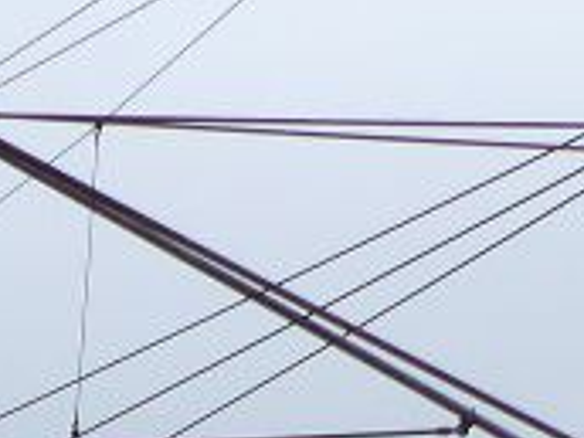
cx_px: -448
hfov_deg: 4.5
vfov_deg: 3.3
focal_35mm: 439
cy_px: 1487
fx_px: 7406
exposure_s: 1/160
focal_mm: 11.4
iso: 160
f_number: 4
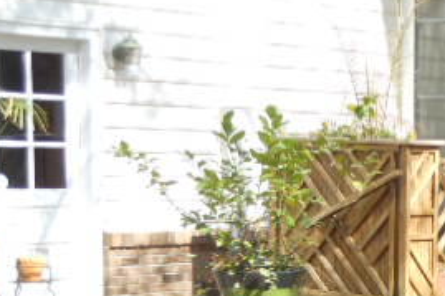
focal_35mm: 141
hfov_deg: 14.2
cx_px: 510
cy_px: 374
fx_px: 1742
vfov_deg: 9.6
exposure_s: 1/80
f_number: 4.1
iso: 80
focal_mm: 10.2
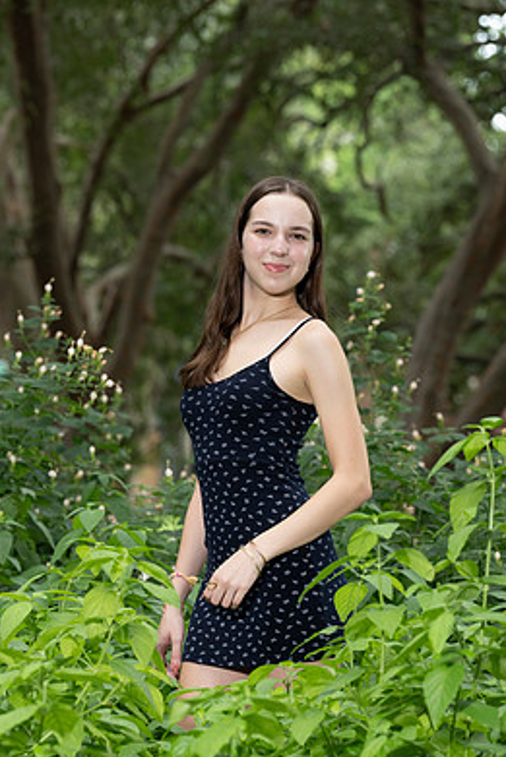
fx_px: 4845
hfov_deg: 6.0
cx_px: 269
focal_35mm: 230
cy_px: 416
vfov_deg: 8.9
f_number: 8
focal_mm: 200
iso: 1000
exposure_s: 1/200
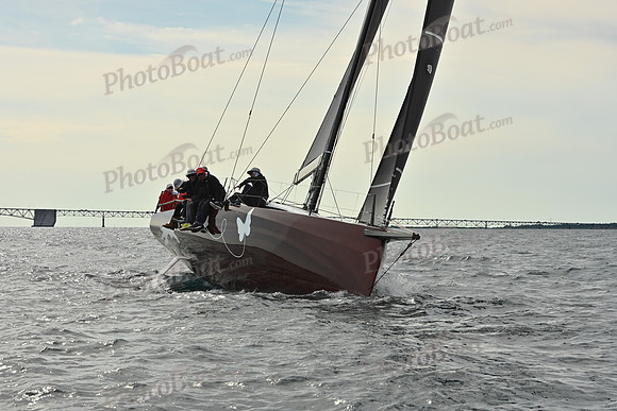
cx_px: 308
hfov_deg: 20.4
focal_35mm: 100
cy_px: 206
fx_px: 1714
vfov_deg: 13.7
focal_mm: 100
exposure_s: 1/1000
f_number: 10
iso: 320
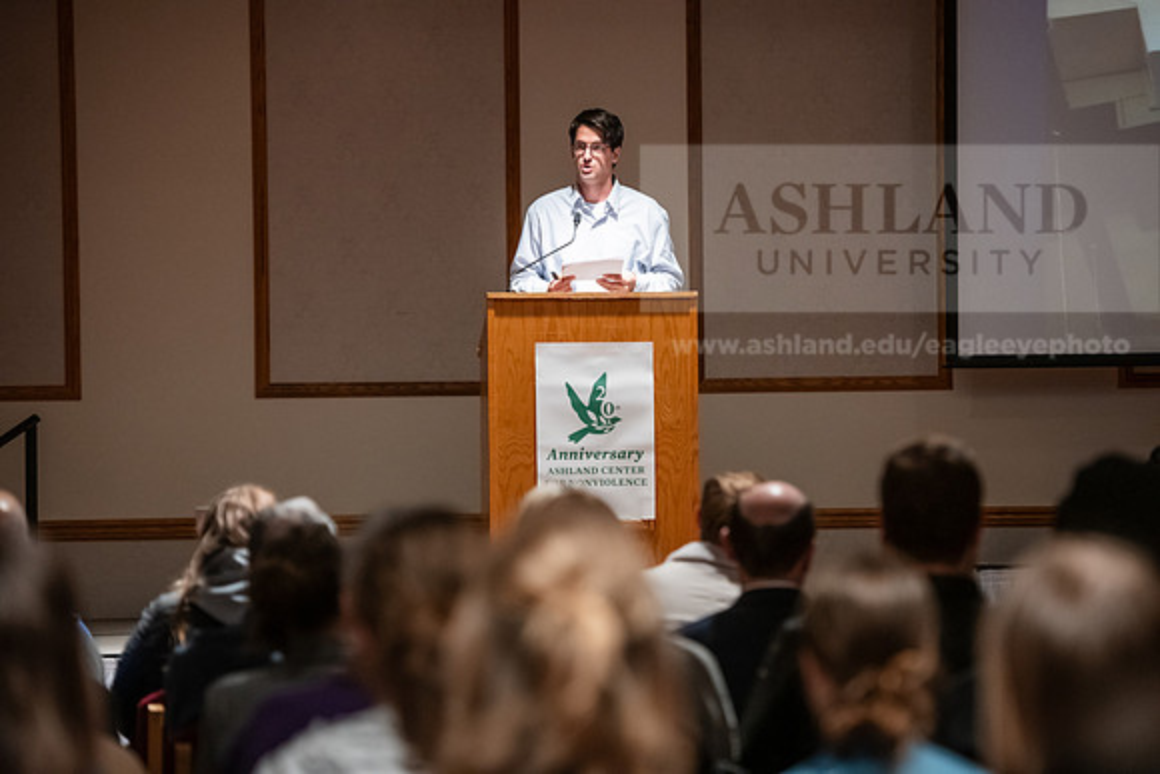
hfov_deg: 15.2
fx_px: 4351
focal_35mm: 135
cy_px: 387
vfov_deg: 10.2
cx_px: 580
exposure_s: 1/160
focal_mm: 135
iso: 4000
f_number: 3.2
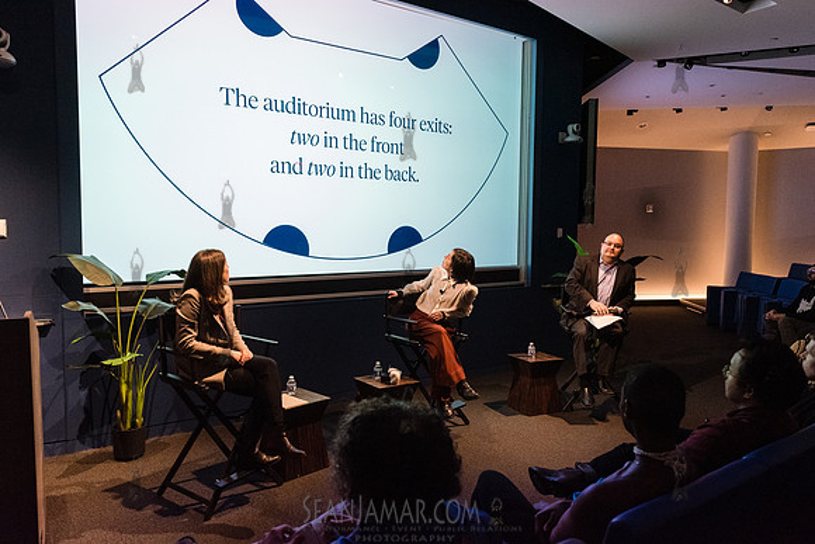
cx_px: 408
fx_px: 587
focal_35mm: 26
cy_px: 272
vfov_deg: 49.7
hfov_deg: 69.5
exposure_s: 1/200
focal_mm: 24
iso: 6400
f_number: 4
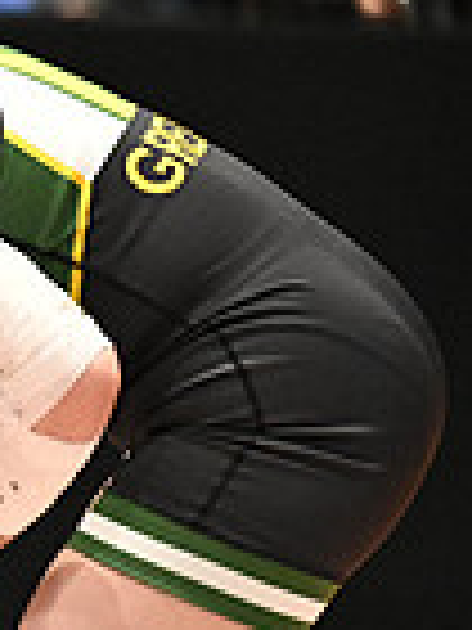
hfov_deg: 2.5
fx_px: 10872
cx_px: -827
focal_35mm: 598
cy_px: 380
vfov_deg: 3.3
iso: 6400
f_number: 2.8
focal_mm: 150
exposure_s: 1/960
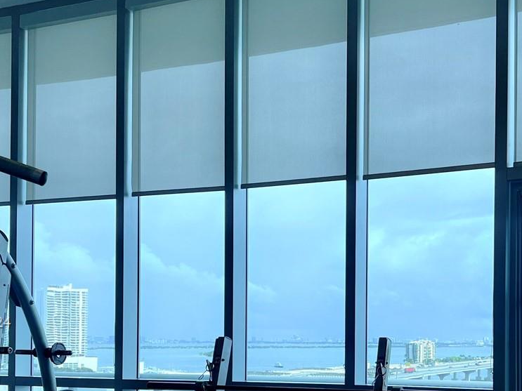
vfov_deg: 25.6
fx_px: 844
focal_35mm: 56
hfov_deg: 34.0
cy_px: 324
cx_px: 348
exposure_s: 1/1901
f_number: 1.5
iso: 50
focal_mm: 5.7
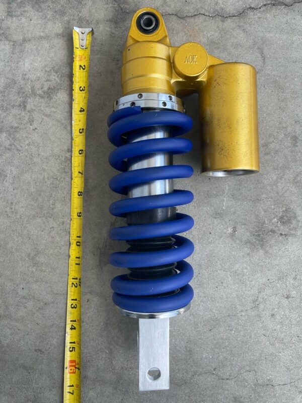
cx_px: 151
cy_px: 202
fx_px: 302
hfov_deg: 53.1
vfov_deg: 67.3
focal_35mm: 26
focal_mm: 5.1
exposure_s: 1/755
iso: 32
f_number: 1.6
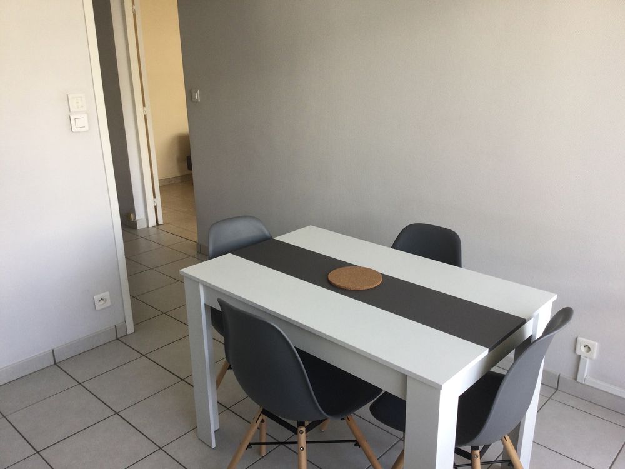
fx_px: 560
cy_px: 234
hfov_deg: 58.4
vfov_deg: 45.4
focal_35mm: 31
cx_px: 312
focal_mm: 3.3
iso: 32
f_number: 2.4
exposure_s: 1/50
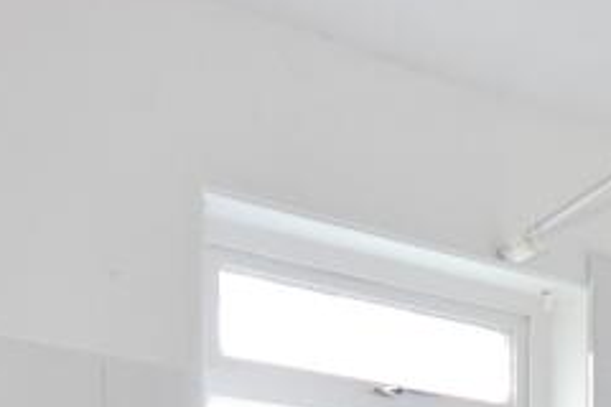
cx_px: 558
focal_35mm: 64
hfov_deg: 30.0
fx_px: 1086
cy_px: 716
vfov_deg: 17.5
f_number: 4
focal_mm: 10
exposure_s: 1/60
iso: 400
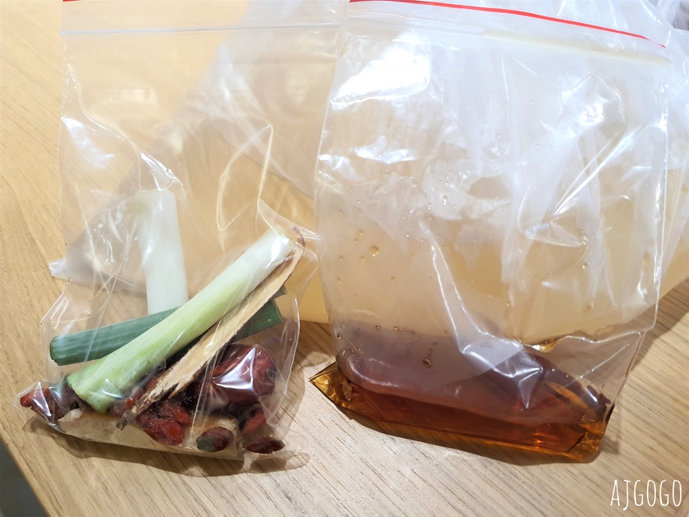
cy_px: 258
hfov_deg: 67.3
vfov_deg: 53.1
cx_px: 344
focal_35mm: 26
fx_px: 518
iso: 250
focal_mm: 4.32
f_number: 1.7
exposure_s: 1/60
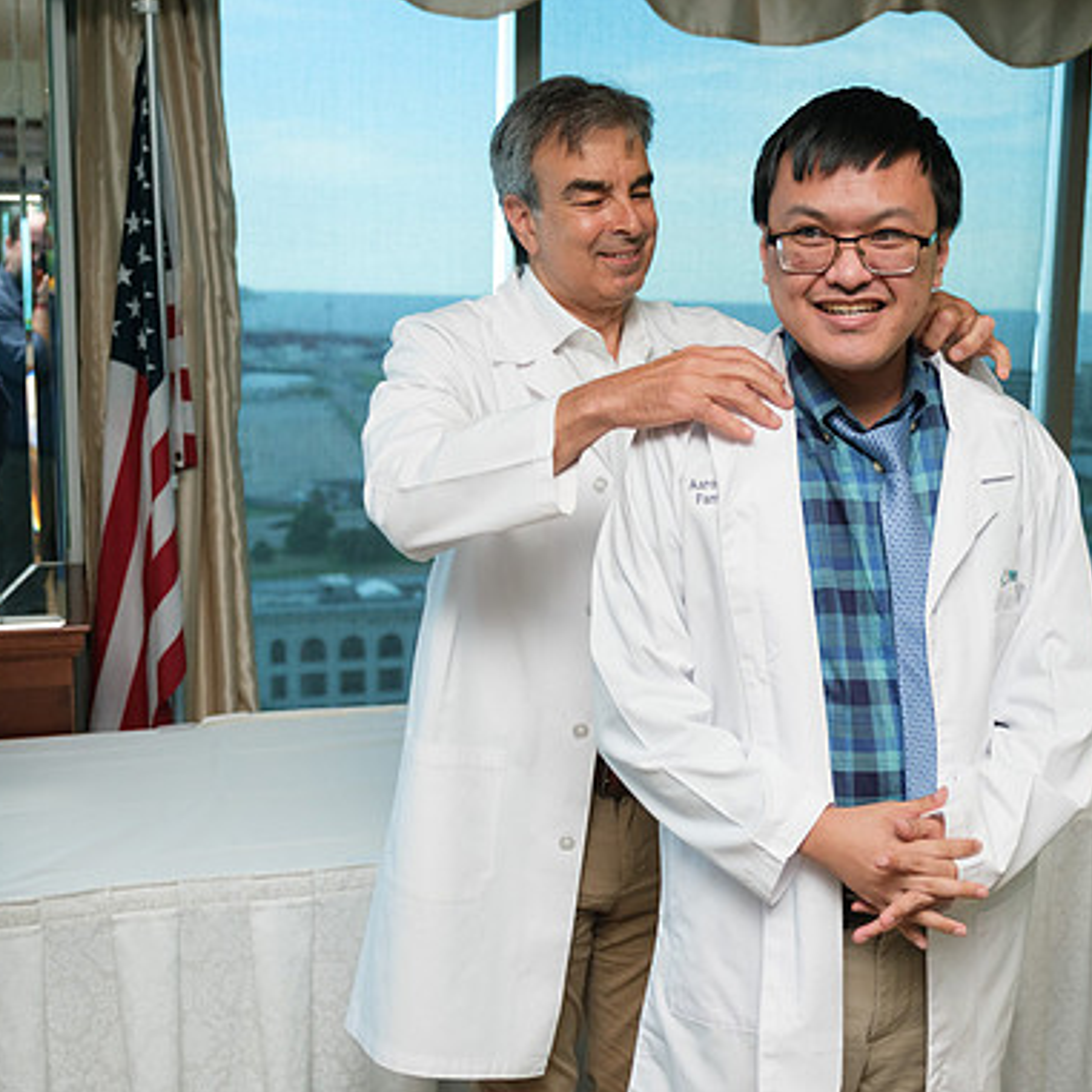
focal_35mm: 44
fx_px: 1570
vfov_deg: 38.3
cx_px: 719
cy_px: 552
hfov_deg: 38.0
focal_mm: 22.7
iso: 640
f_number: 2.8
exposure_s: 1/125
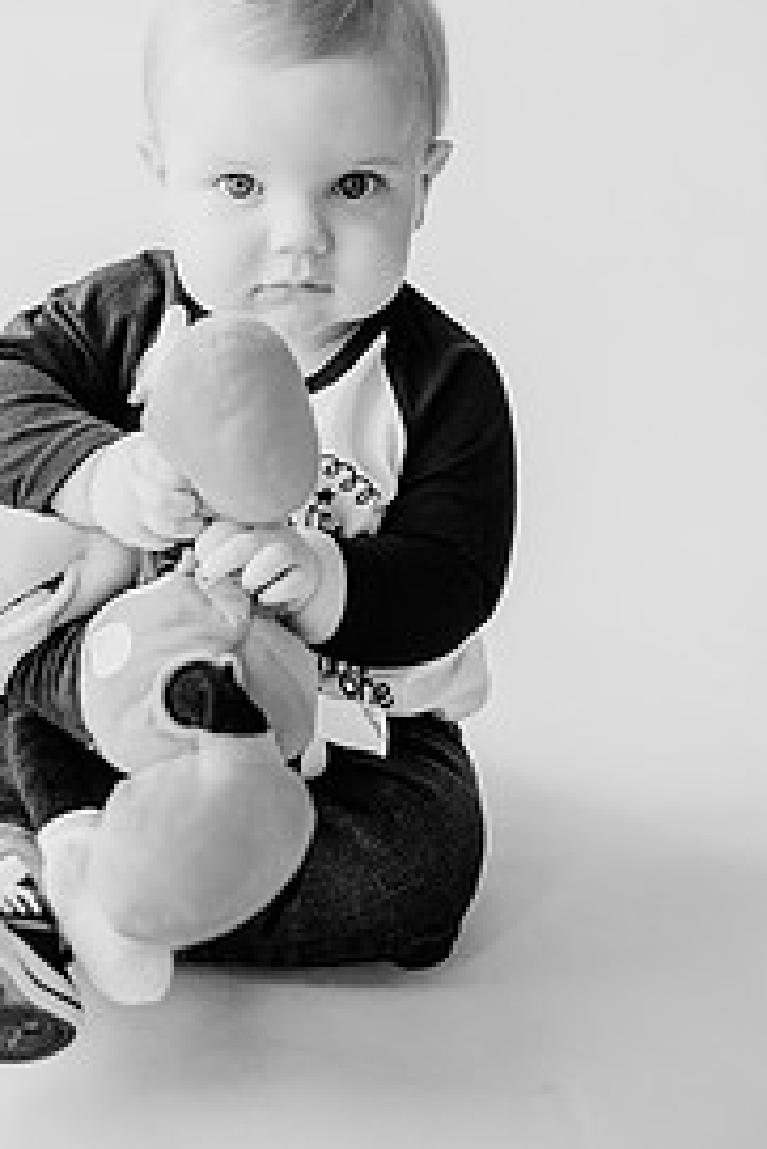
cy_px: 259
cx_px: 229
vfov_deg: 24.1
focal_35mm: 83
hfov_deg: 16.4
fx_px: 2649
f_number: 2
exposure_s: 1/640
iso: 500
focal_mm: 50
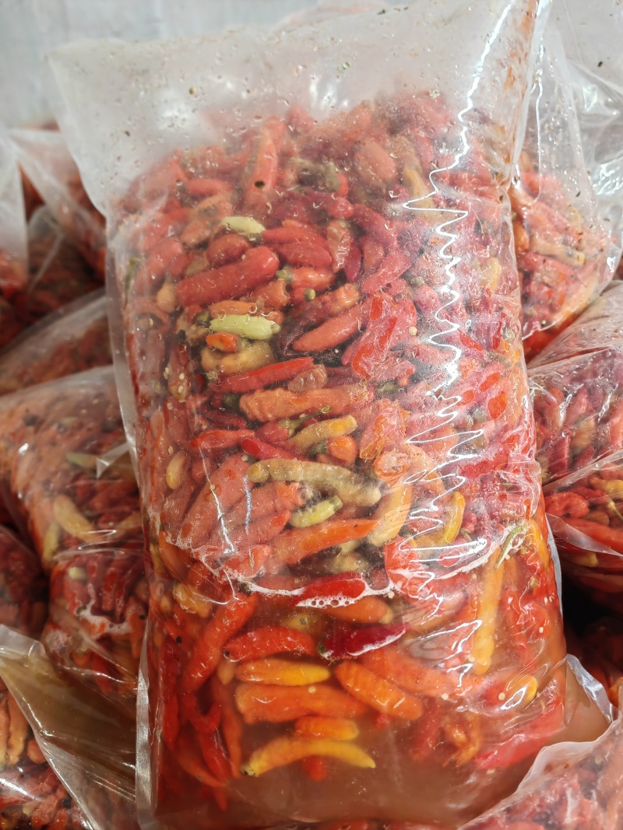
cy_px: 415
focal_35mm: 27
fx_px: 648
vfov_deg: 65.3
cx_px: 312
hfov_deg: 51.3
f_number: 1.8
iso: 64
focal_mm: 5.54
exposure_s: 1/100
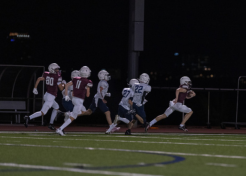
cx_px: 180
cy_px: 94
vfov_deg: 4.8
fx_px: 2112
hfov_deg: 6.7
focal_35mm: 302
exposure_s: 1/1000
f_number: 2.8
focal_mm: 200
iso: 4000
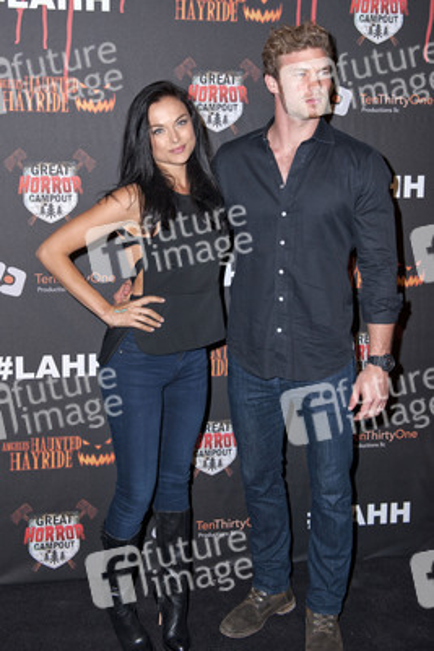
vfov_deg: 53.1
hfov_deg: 36.9
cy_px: 326
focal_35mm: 36
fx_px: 650
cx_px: 217
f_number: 4.5
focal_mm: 36
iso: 400
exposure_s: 1/400
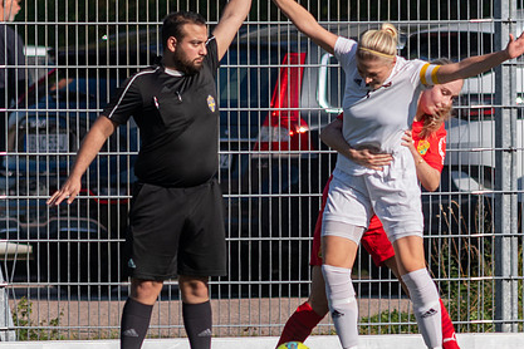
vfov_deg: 1.2
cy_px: 314
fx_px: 16330
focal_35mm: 1122
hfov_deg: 1.8
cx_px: 405
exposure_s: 1/1600
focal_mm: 300
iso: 100
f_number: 3.5
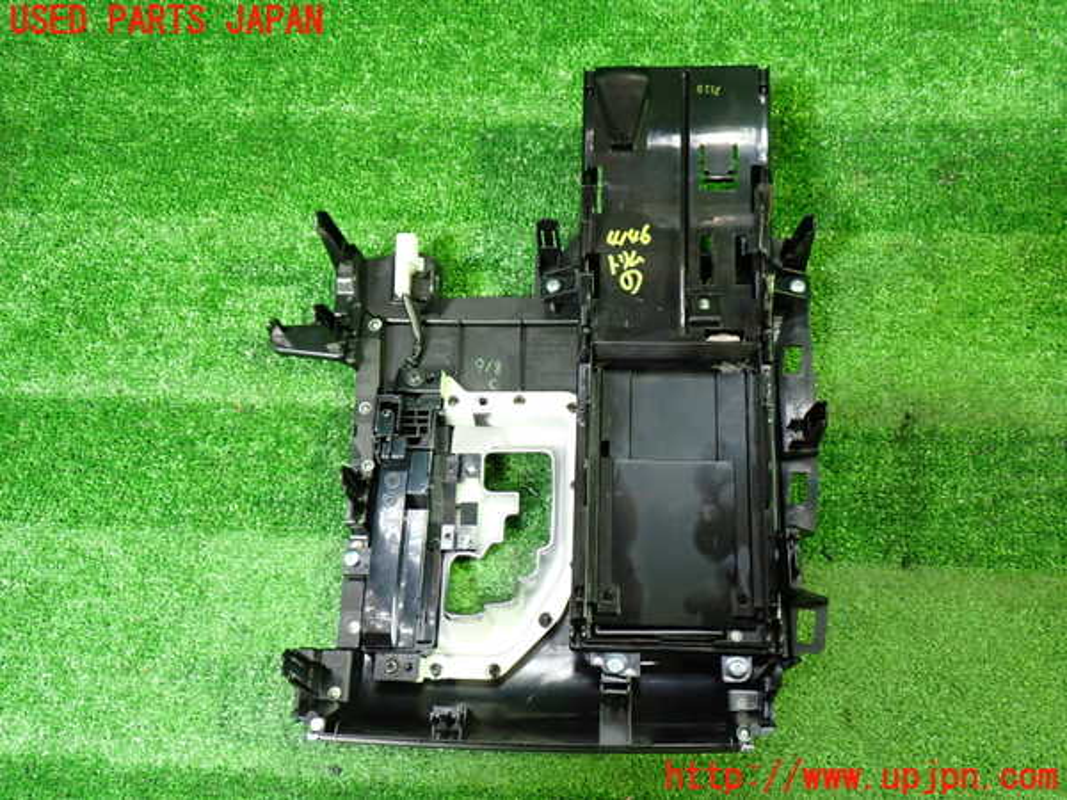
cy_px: 400
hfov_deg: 56.8
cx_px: 534
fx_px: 986
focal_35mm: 32
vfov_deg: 44.2
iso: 640
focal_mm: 5.79
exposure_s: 1/30
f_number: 2.4
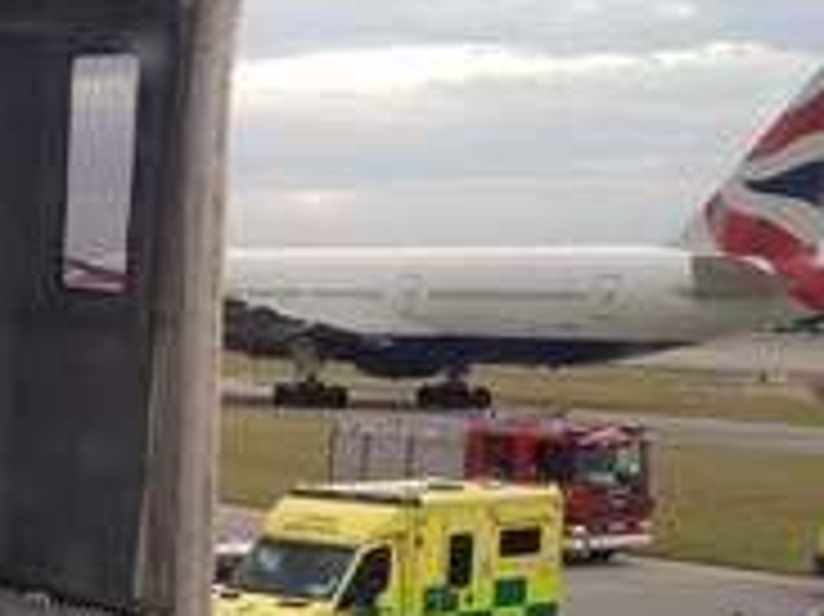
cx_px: -117
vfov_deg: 12.9
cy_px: 620
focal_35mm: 113
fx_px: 2688
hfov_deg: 16.8
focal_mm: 4.28
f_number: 2.4
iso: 64
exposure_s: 1/152
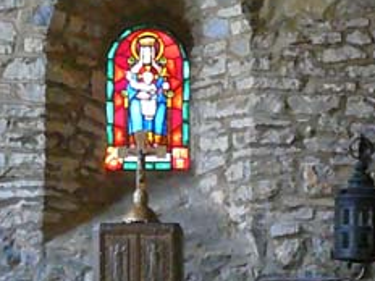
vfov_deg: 7.2
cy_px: 115
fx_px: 2242
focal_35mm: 207
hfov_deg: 9.6
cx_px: 139
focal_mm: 20.4
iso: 1600
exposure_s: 1/20
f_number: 4
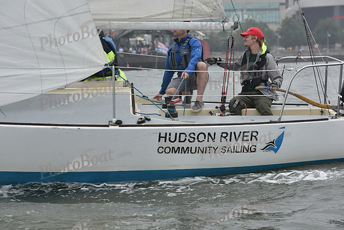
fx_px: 1223
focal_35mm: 128
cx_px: 165
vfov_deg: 10.7
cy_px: 119
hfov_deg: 16.0
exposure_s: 1/800
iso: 400
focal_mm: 116
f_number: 6.3
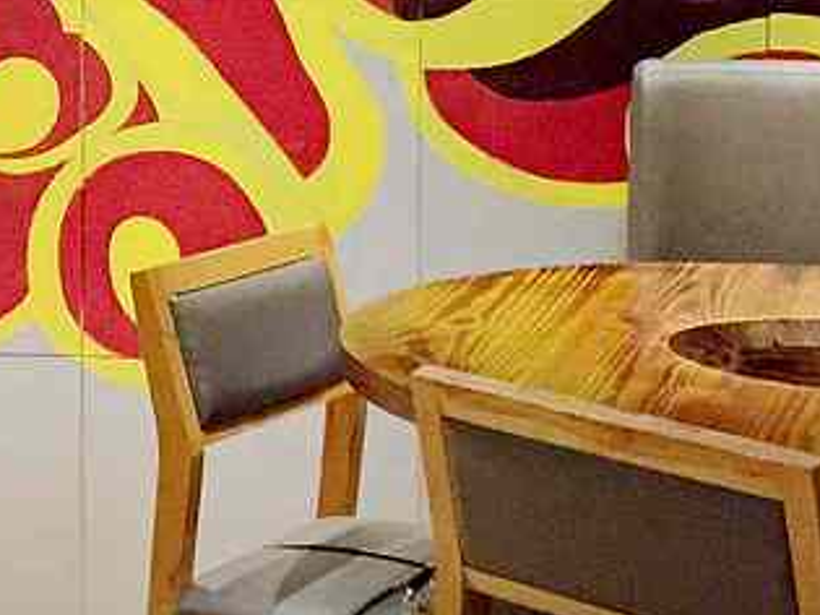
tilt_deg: -1.5
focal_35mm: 118
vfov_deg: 12.2
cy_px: -169
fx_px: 2794
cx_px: -154
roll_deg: -1.0
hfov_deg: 16.1
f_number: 2.2
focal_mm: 4.15
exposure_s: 1/20
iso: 250
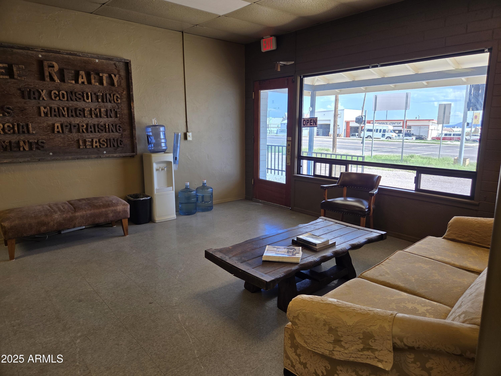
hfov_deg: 73.9
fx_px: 333
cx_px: 250
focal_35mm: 23
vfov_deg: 58.9
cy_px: 188
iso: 40
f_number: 1.8
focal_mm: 5.4
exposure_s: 1/120
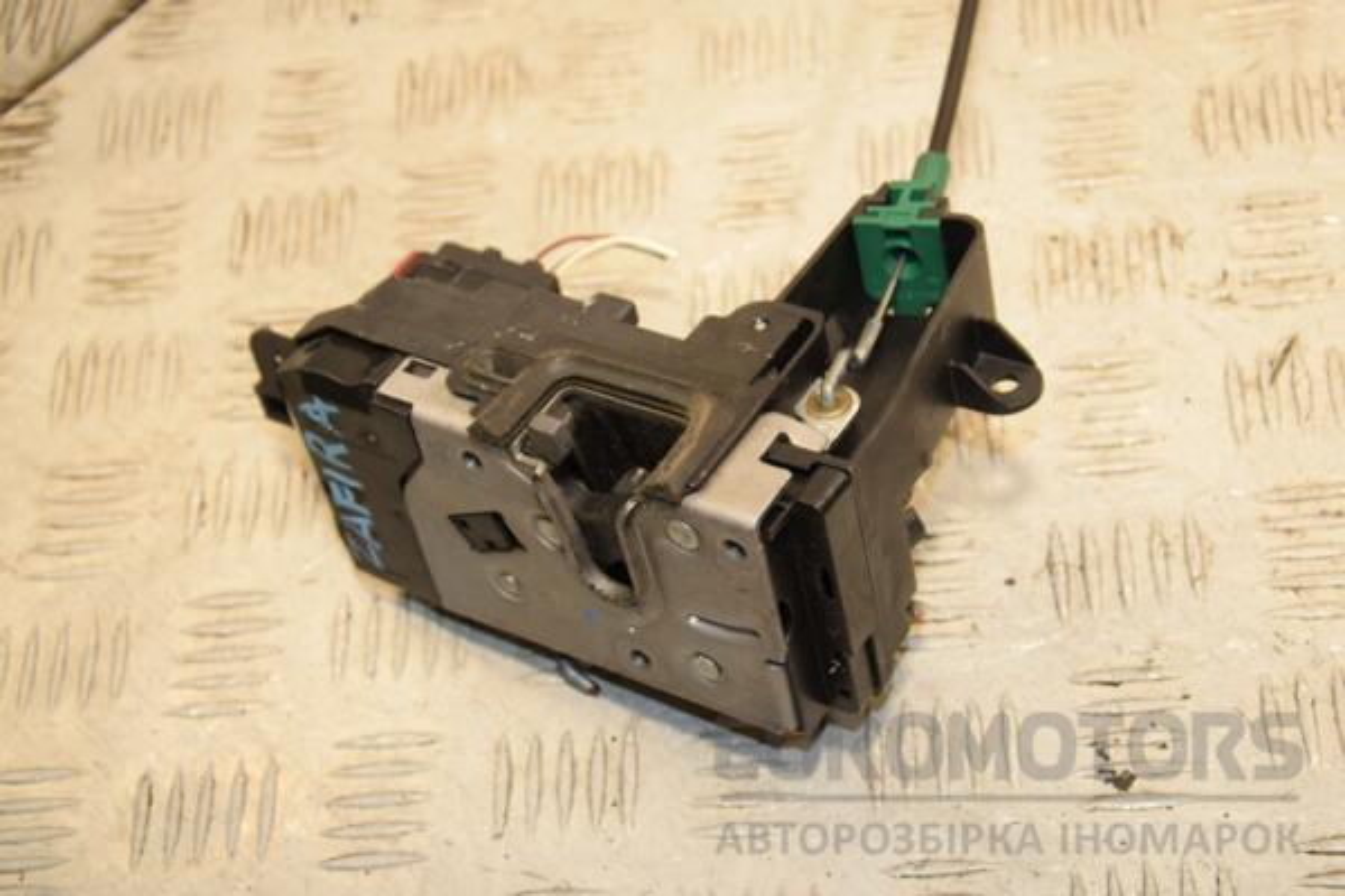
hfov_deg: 28.1
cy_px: 448
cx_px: 672
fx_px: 2690
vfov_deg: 18.9
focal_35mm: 72
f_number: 6.3
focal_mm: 48
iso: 800
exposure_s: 1/200
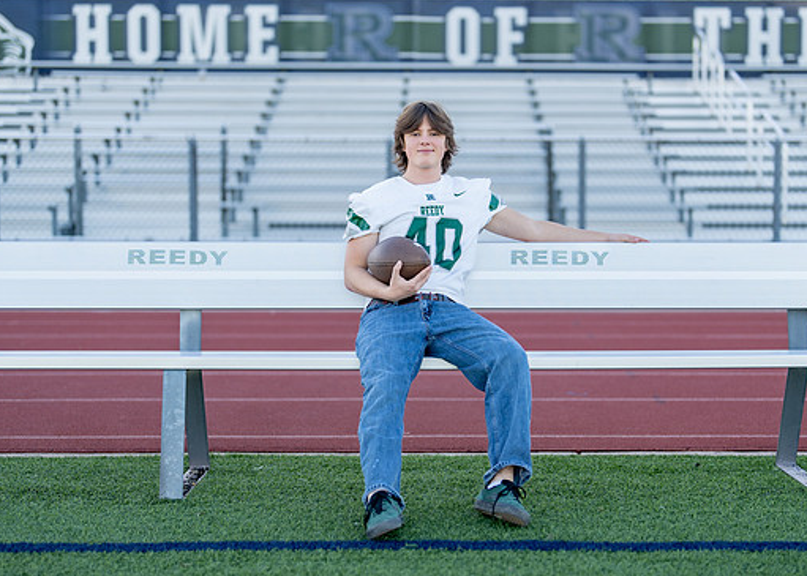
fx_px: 1490
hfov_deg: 30.3
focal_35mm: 65
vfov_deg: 21.9
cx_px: 456
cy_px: 278
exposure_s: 1/1000
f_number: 1.2
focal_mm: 50
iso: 100
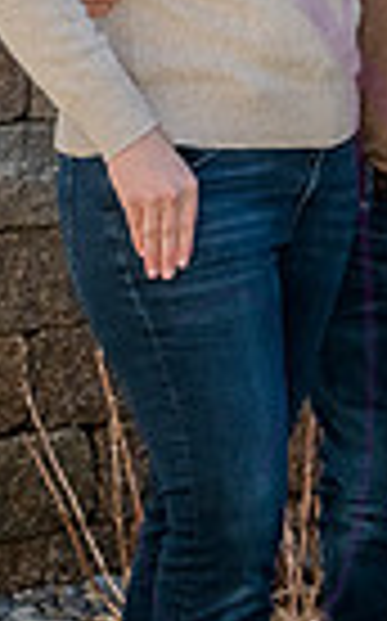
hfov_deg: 6.1
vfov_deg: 10.1
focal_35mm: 203
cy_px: -183
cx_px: 996
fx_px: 3433
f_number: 8
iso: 400
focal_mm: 42
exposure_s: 1/640
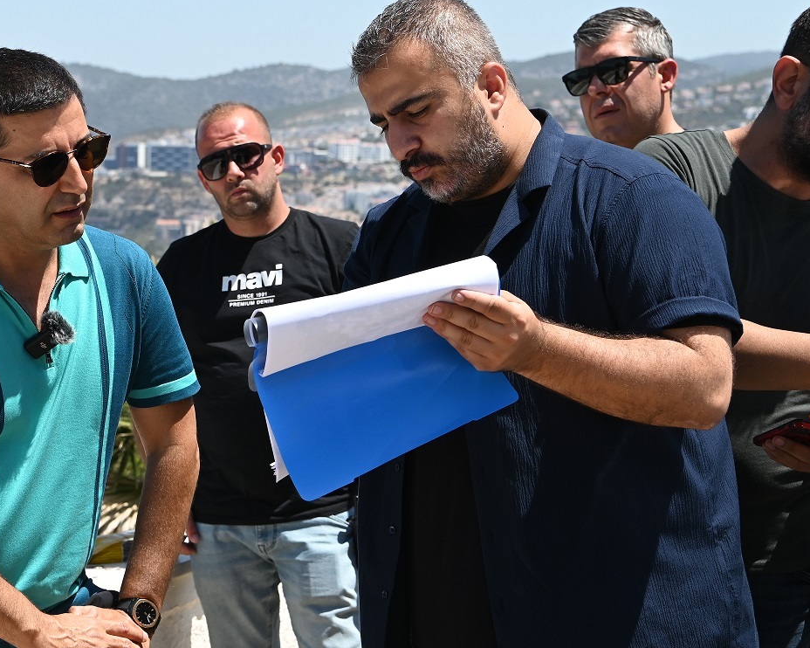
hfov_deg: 17.9
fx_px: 2565
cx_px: 262
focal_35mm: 107
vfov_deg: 14.4
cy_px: 284
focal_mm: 70
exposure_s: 1/1250
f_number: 9
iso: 800
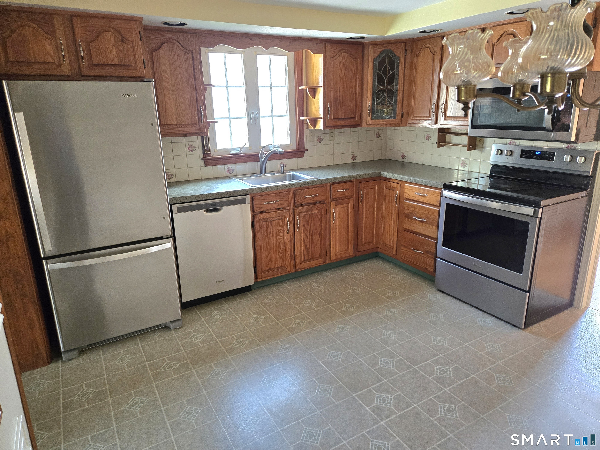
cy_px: 225
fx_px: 399
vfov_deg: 58.9
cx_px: 300
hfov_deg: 73.9
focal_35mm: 23
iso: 500
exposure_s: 1/120
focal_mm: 5.4
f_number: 1.8
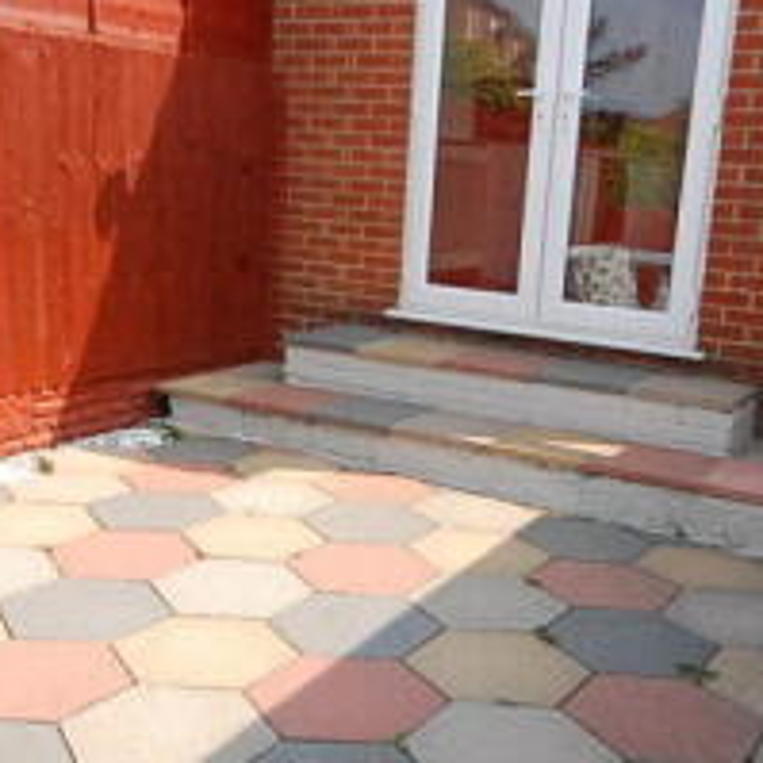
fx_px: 1047
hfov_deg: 40.0
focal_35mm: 42
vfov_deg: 39.7
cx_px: 364
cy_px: 495
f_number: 5
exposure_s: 1/4000
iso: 1600
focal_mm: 10
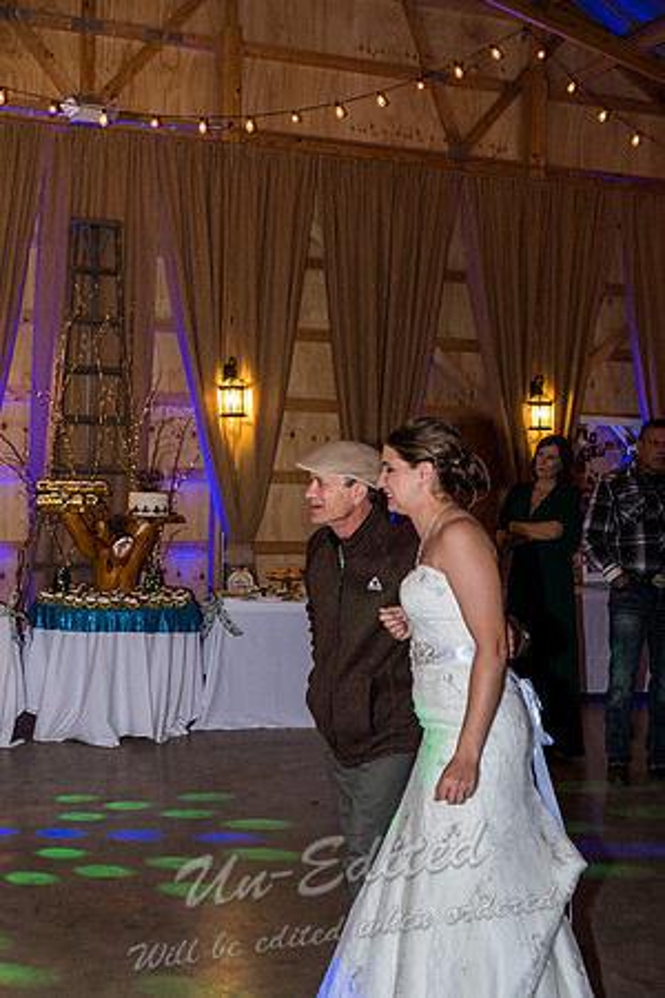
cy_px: 499
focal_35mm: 45
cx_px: 332
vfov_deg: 43.6
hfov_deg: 29.9
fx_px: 1247
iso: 1600
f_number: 3.6
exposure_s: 1/200
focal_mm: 30.2
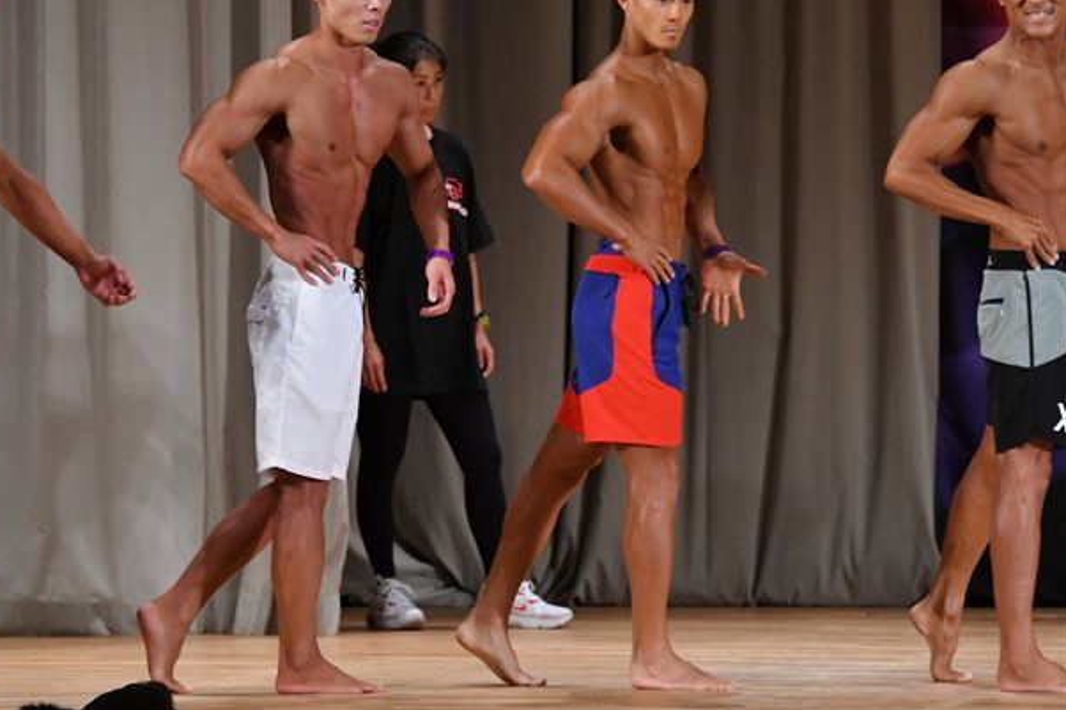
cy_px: 257
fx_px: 9147
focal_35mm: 309
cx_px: 383
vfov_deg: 4.4
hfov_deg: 6.7
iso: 3200
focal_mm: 160
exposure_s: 1/400
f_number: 5.6
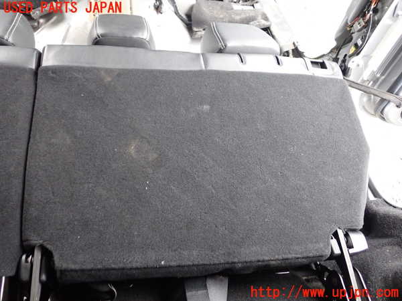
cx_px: 201
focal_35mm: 30
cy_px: 150
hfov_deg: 60.0
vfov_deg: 46.8
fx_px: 348
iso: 500
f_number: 2.3
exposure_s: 1/30
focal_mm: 5.4
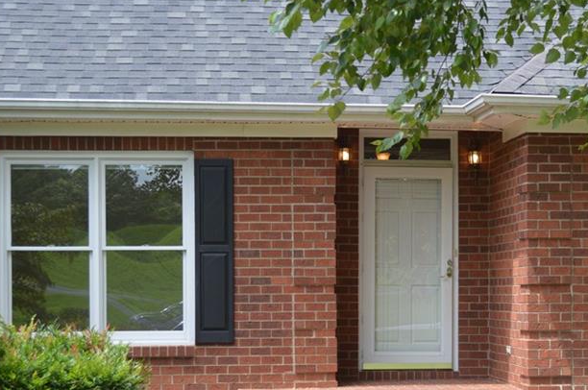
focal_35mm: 88
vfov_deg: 15.4
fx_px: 1432
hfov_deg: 23.1
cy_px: 287
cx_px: 405
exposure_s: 1/125
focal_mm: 35
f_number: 5.6
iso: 100
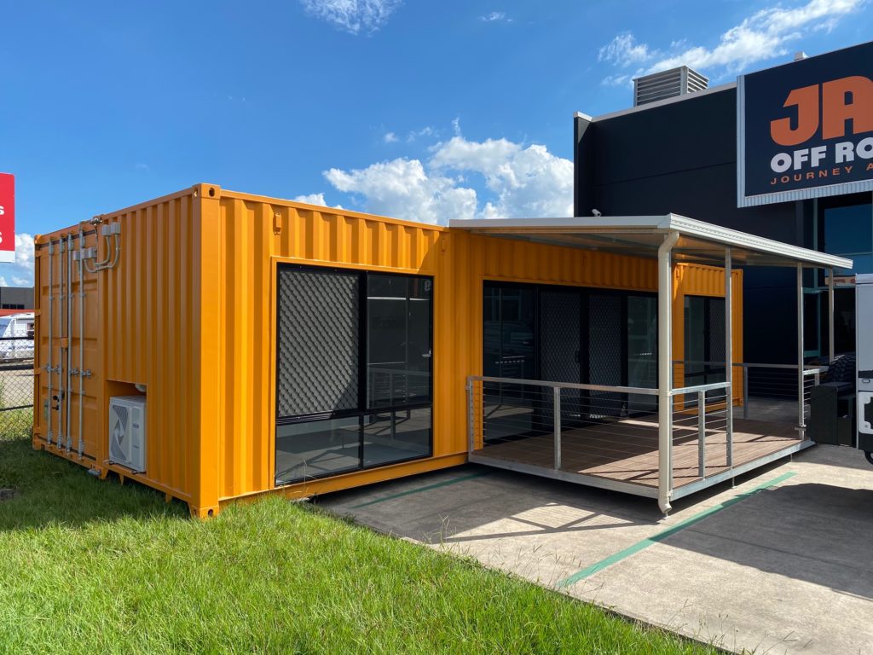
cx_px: 436
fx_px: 656
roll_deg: -0.4
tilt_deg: +0.4
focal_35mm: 26
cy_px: 328
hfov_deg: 67.3
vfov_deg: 53.1
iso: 32
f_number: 1.8
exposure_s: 1/2315
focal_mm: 4.25
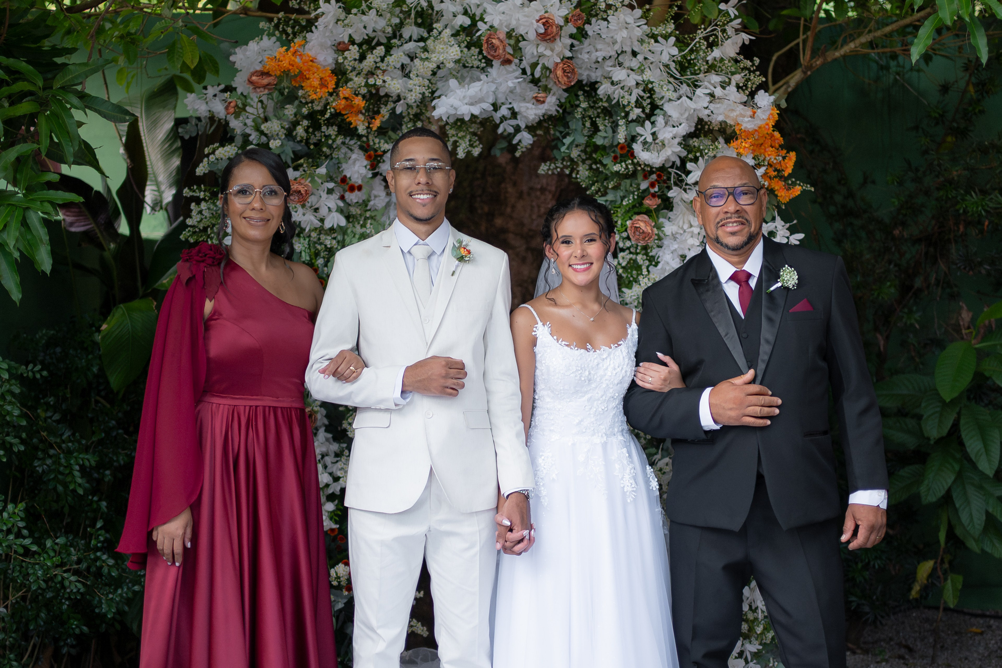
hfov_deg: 36.9
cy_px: 329
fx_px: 1502
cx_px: 484
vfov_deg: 25.1
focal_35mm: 54
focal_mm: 35
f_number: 1.4
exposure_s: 1/400
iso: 640
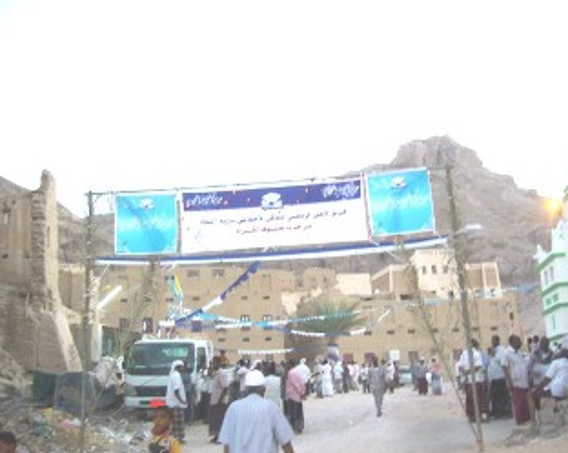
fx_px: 672
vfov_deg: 37.3
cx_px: 285
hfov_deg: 45.8
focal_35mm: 40
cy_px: 244
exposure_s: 1/40
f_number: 2.8
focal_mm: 5.8
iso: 100
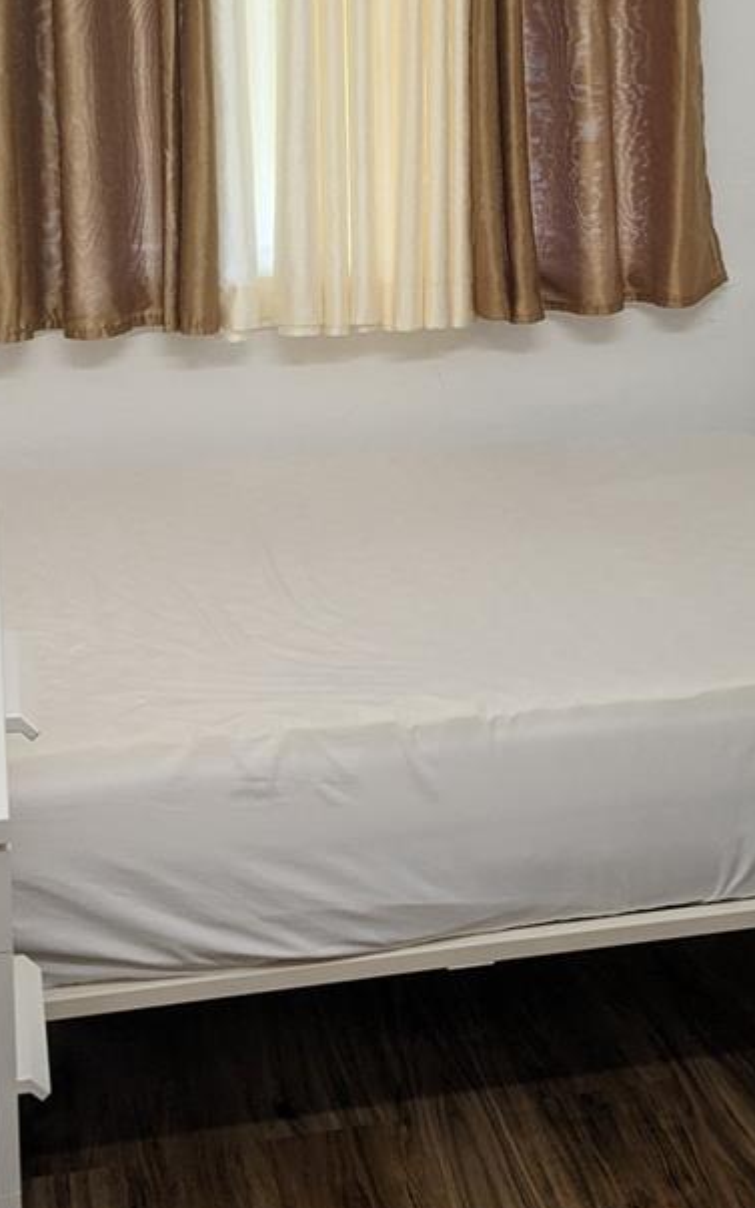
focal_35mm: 57
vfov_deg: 34.5
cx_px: 523
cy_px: 228
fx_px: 1876
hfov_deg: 22.6
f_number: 1.73
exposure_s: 1/120
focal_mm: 4.38
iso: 186
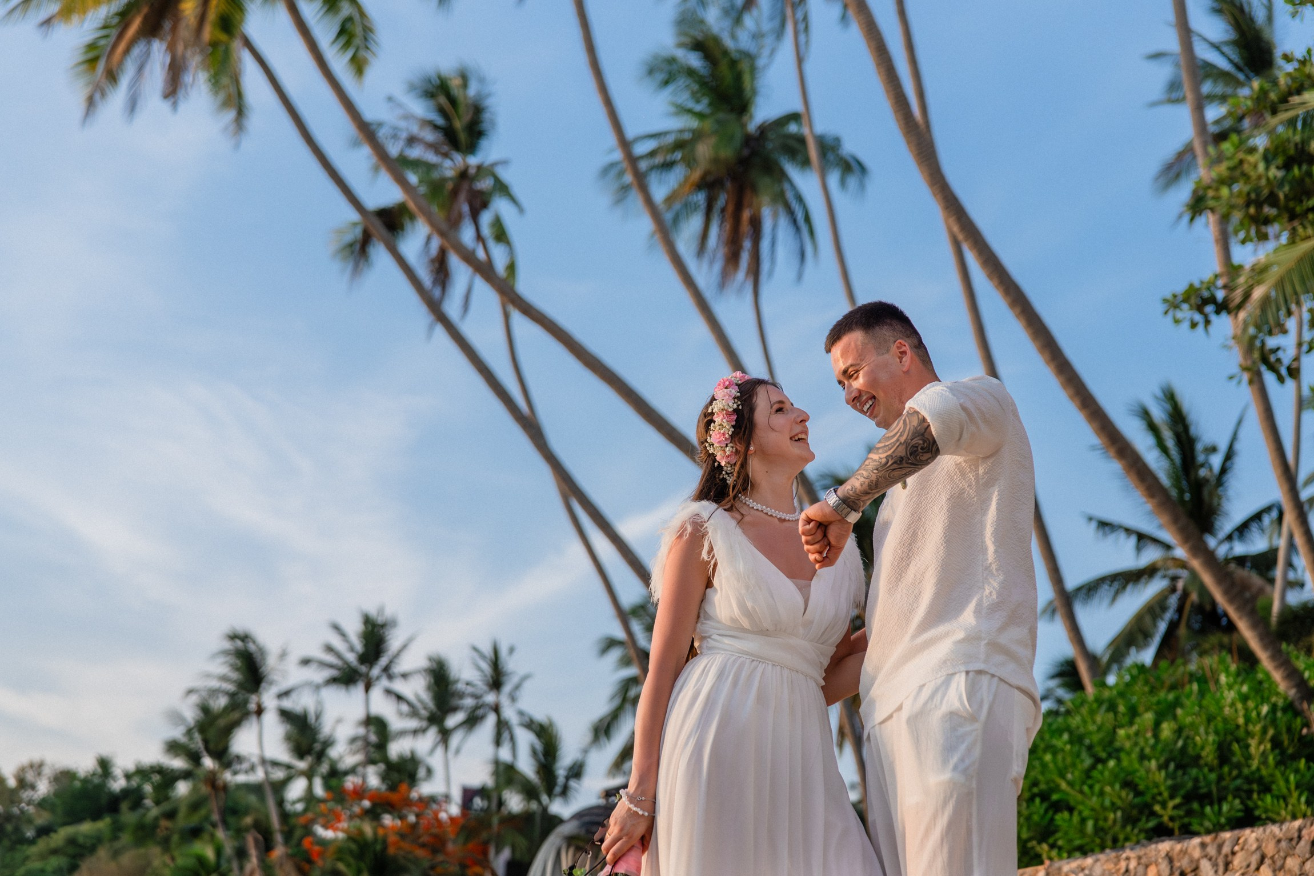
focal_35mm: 50
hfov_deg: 39.6
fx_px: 1825
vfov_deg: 27.0
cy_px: 438
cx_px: 657
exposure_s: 1/8000
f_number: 2.8
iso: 2000
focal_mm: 50
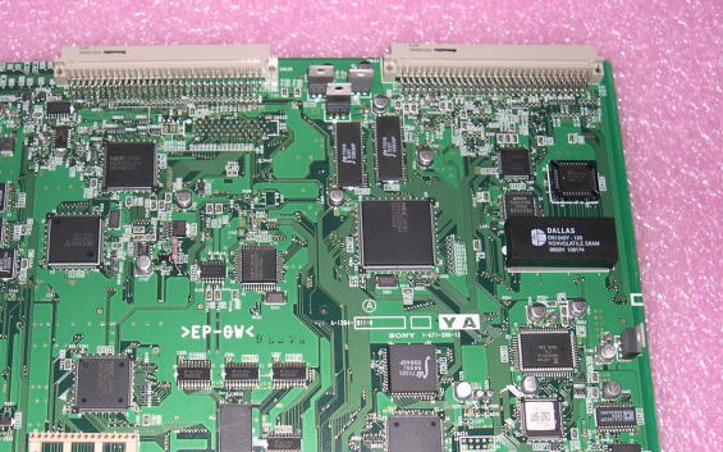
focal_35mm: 54
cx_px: 250
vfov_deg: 23.8
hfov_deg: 37.2
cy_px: 307
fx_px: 1064
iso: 100
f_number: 2.8
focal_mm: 8
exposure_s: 1/60
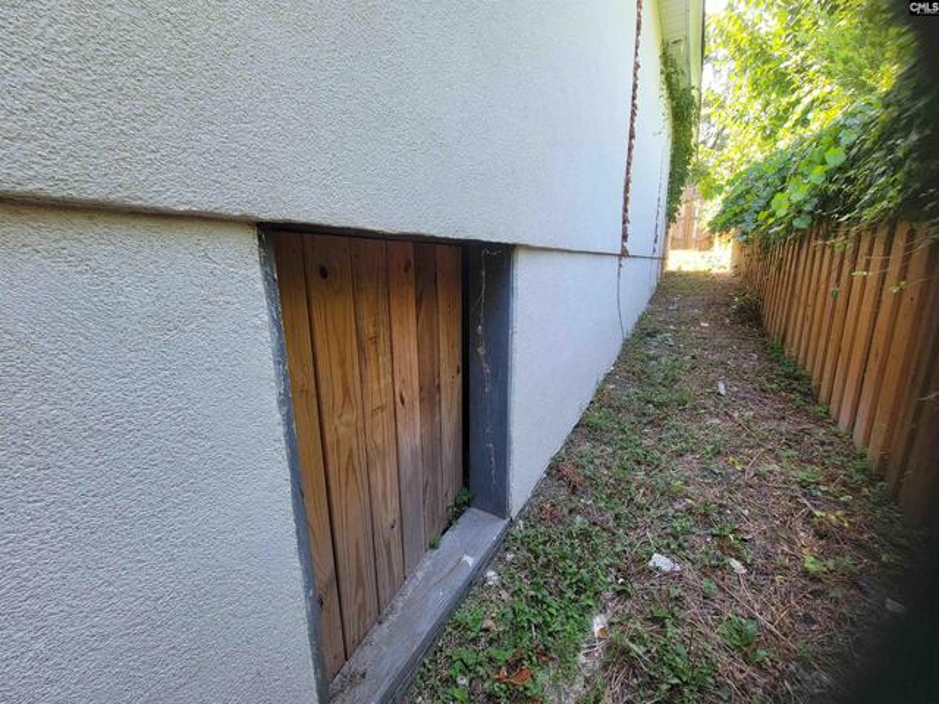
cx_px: 470
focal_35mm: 13
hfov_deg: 106.2
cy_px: 352
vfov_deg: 89.9
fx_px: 353
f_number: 2.2
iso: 80
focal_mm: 2.2
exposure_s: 1/120
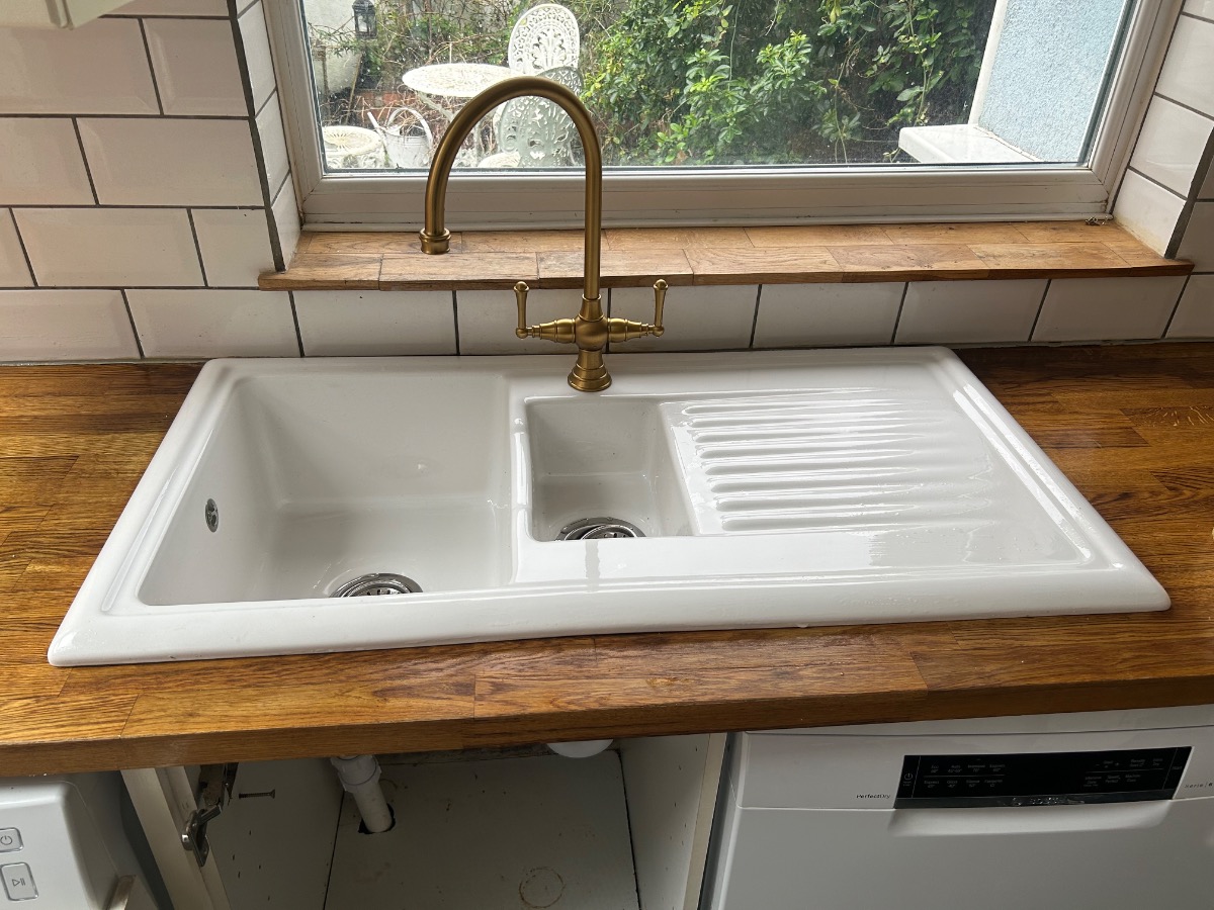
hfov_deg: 67.3
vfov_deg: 53.1
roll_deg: -1.5
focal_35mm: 26
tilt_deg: -33.9
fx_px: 912
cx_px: 607
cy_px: 455
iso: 64
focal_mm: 5.7
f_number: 1.5
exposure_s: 1/121
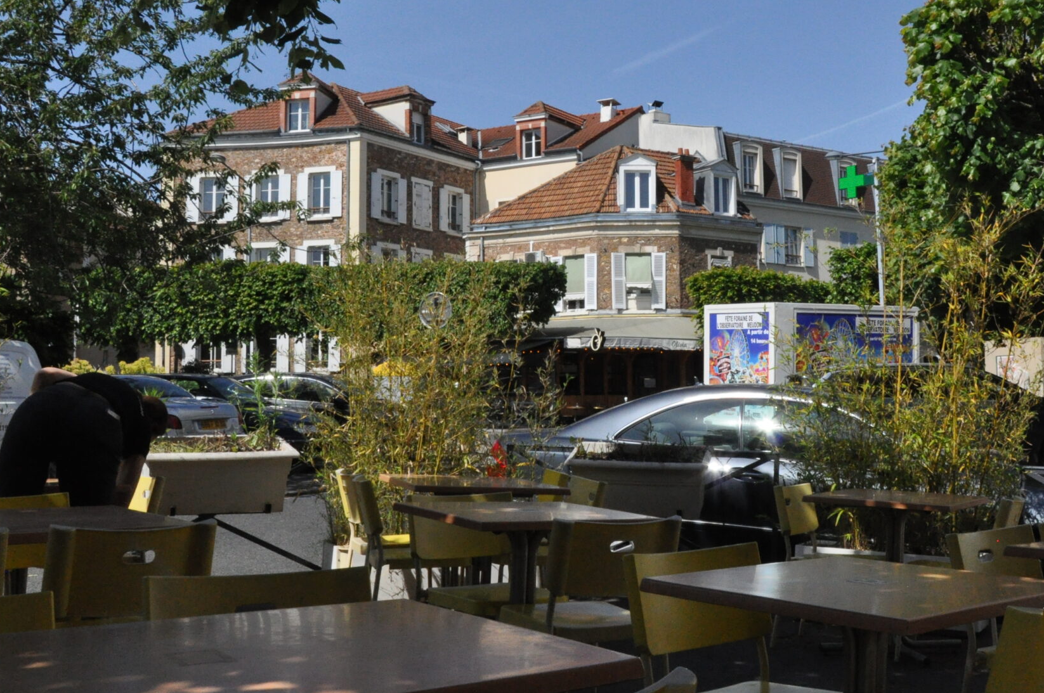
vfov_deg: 31.7
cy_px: 285
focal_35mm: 42
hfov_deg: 46.2
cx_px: 620
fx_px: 1216
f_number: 18
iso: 1600
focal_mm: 18
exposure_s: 1/1250
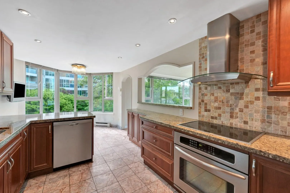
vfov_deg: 78.8
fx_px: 118
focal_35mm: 15
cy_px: 96
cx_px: 145
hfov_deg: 101.9
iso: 400
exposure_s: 1/40
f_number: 8
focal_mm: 14.6
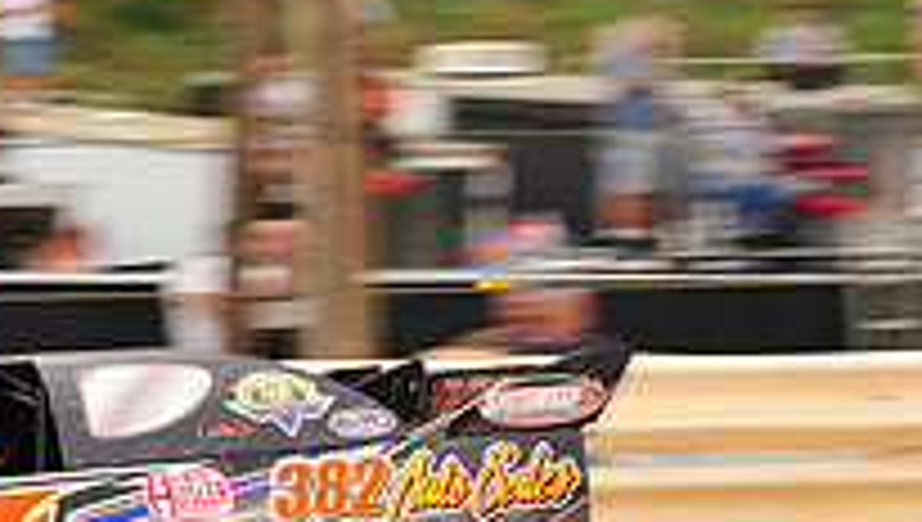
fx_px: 9769
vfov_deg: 3.1
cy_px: 513
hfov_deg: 5.4
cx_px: -346
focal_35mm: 399
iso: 800
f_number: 7.1
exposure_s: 1/320
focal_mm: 135
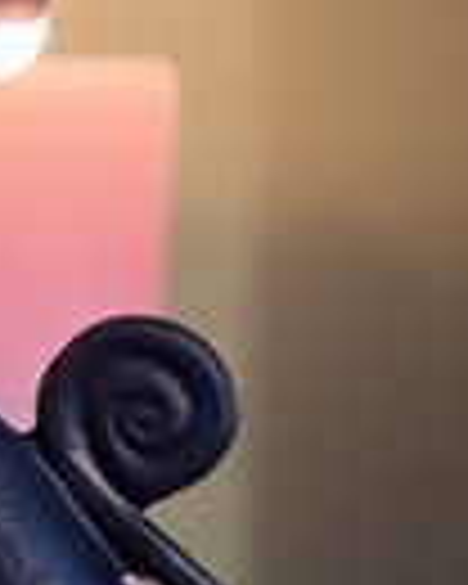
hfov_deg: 7.2
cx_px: -360
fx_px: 3601
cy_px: 317
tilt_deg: -3.5
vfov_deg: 9.3
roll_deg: -0.1
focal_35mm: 208
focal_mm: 5.96
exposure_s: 1/20
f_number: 1.6
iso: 500
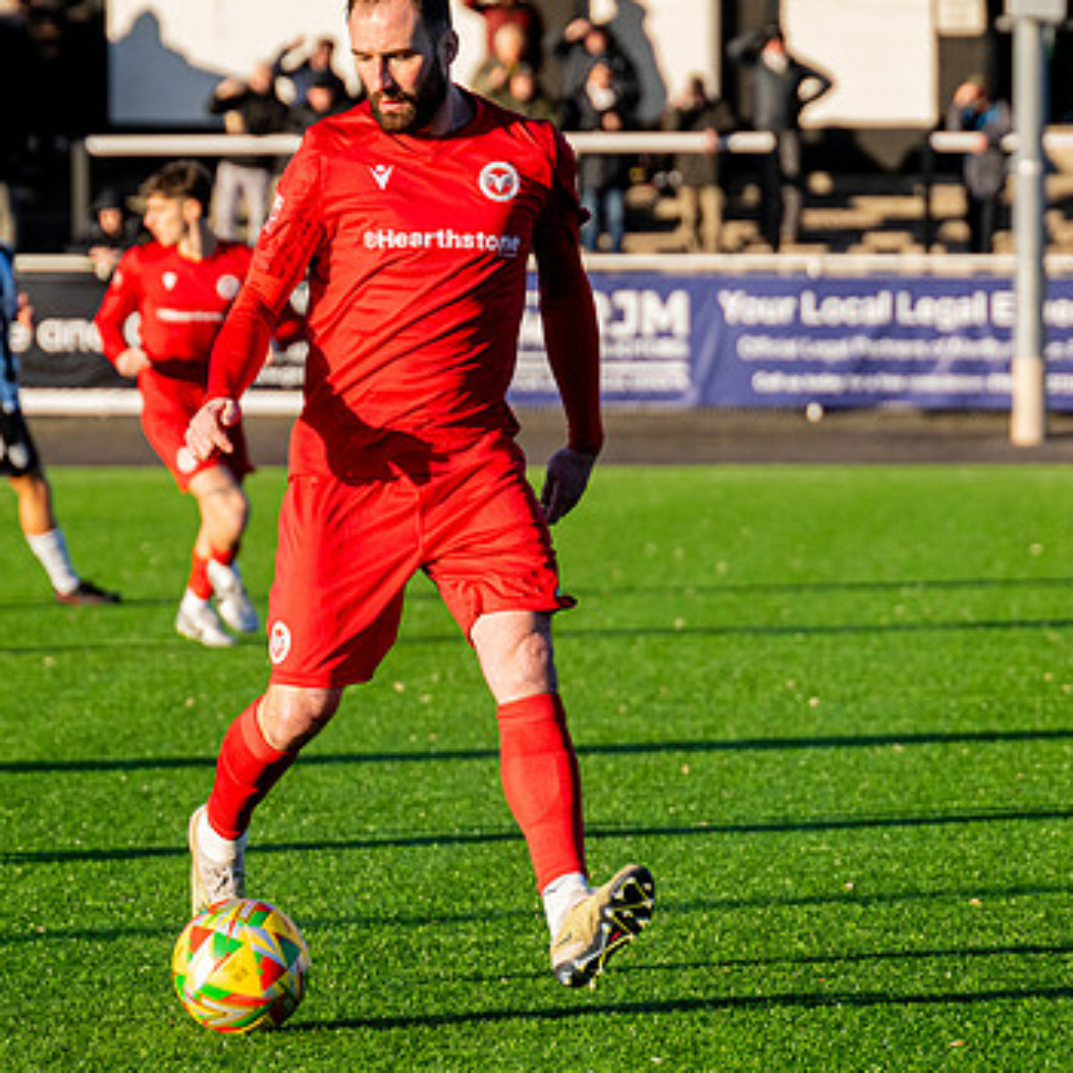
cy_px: 649
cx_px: 678
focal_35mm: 306
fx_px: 10731
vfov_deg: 5.7
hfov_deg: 5.7
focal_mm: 130
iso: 400
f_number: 4
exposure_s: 1/1600
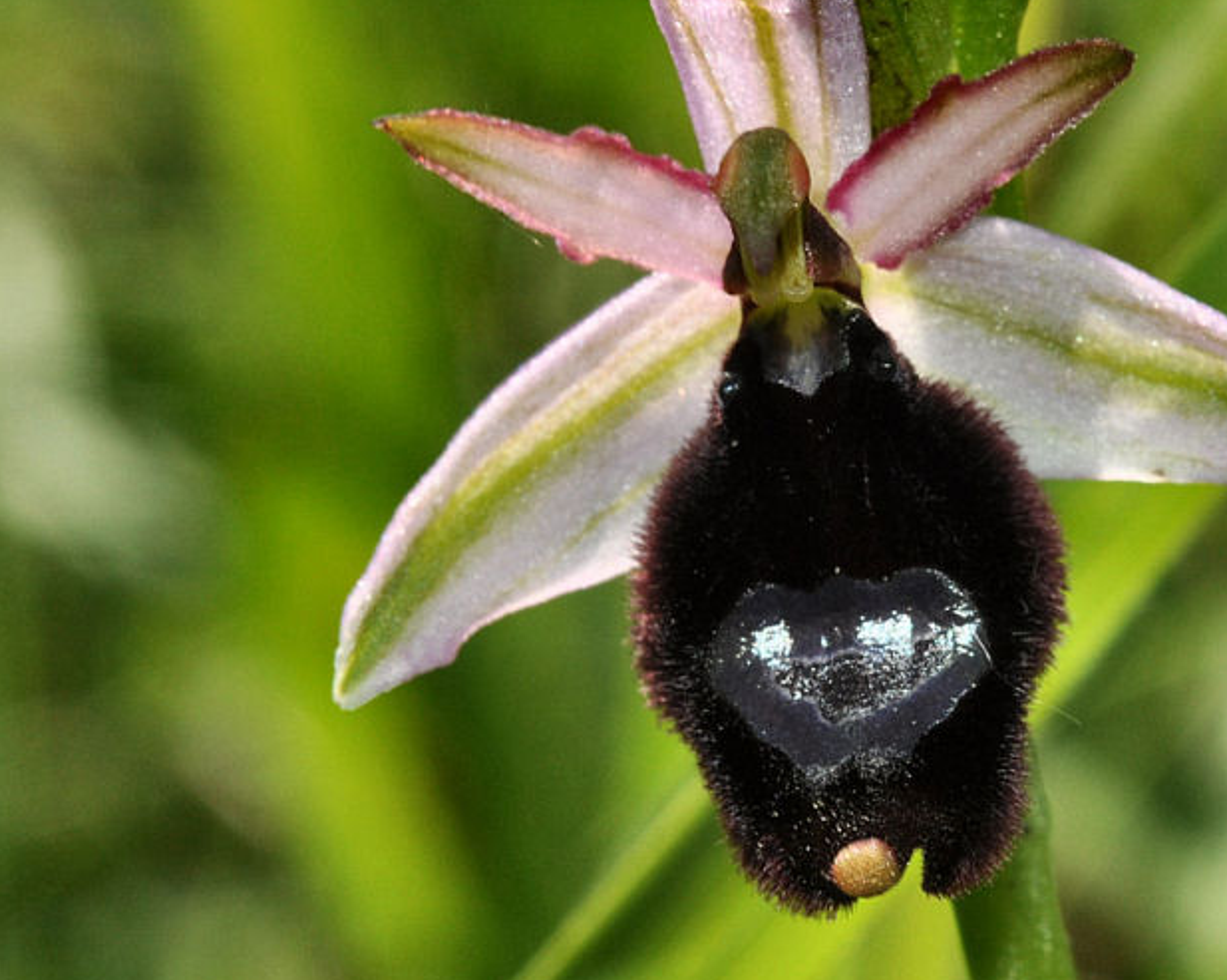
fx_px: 4465
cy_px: 408
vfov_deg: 12.5
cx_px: 841
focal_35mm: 123
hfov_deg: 15.6
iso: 200
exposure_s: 1/125
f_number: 16
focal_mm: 60
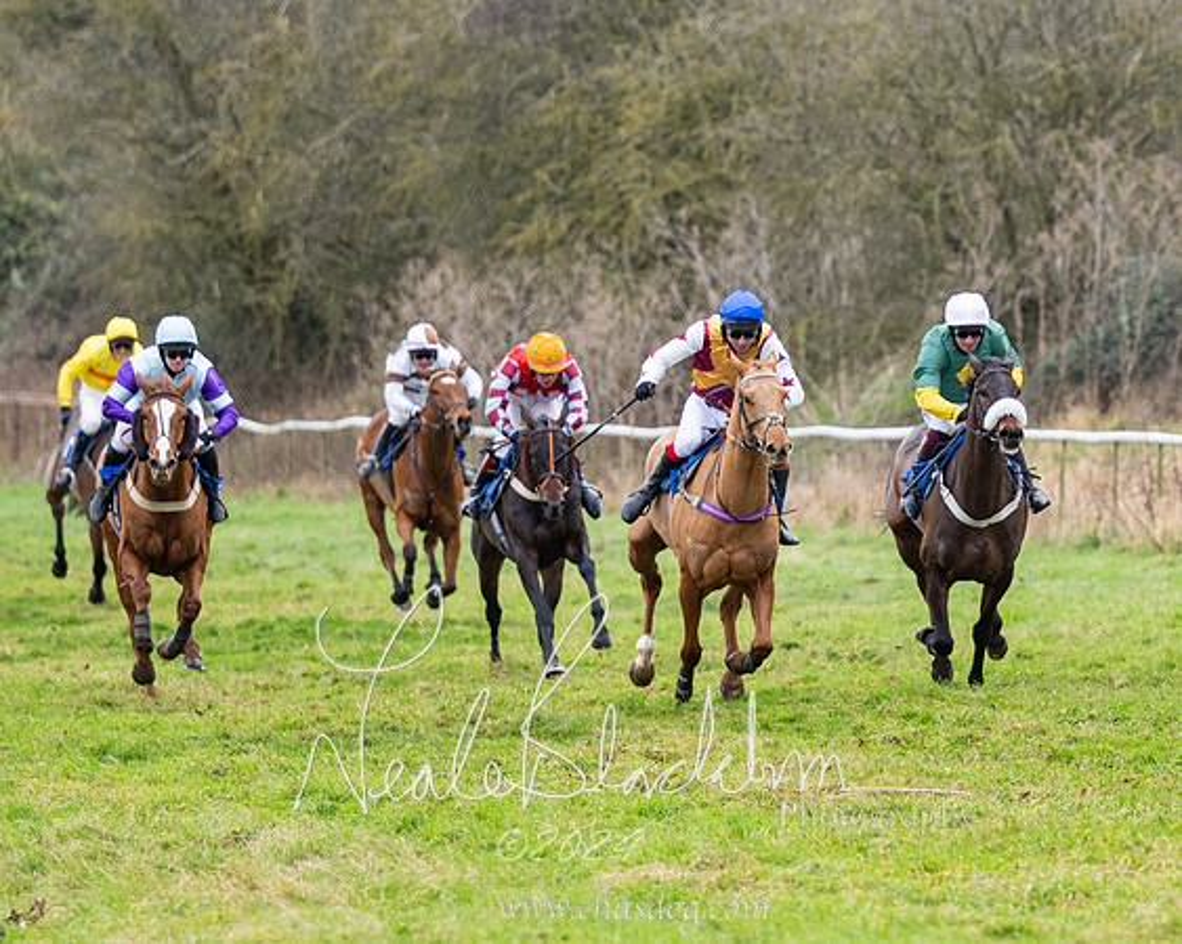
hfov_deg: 5.8
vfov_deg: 4.6
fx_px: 11642
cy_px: 480
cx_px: 742
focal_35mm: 333
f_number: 2.8
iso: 640
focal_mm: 140
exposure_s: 1/1000
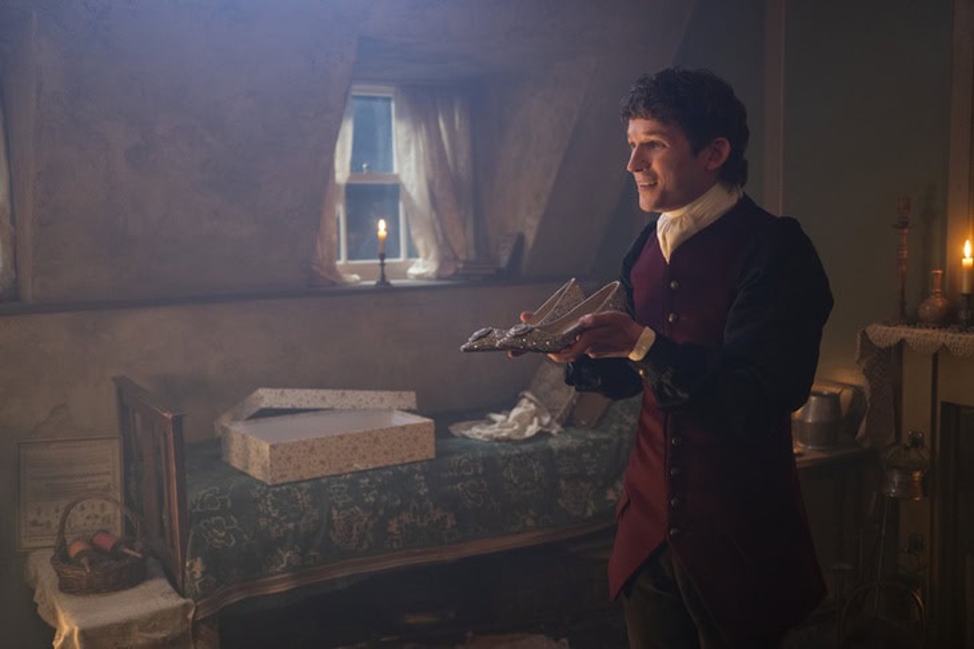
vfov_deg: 35.0
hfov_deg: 50.7
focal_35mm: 38
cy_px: 324
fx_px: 1028
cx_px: 487
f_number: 2.8
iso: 2000
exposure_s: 1/60
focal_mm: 38
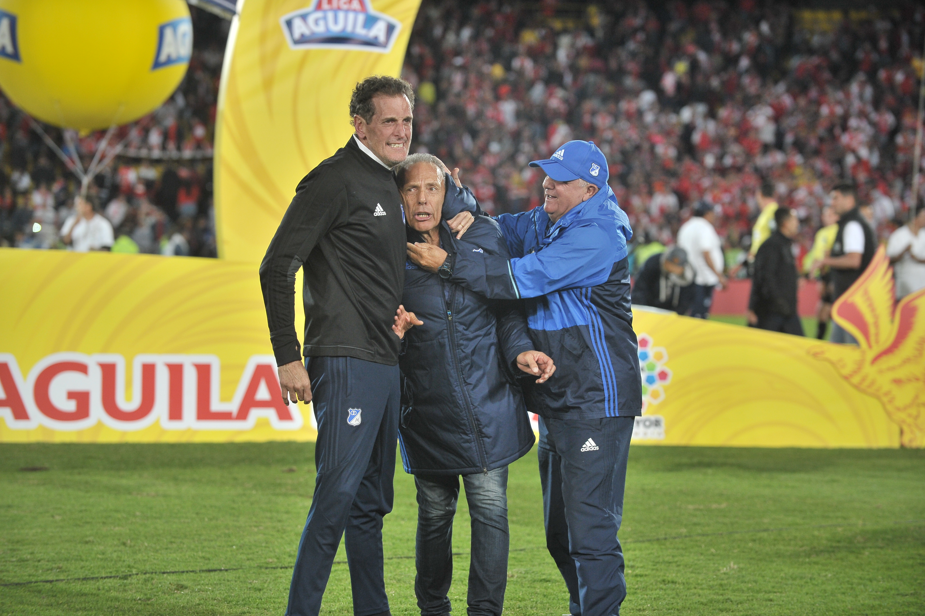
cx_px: 462
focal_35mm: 130
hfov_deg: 15.8
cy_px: 308
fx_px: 3338
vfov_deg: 10.5
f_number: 3.5
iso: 1250
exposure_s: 1/800
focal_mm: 130
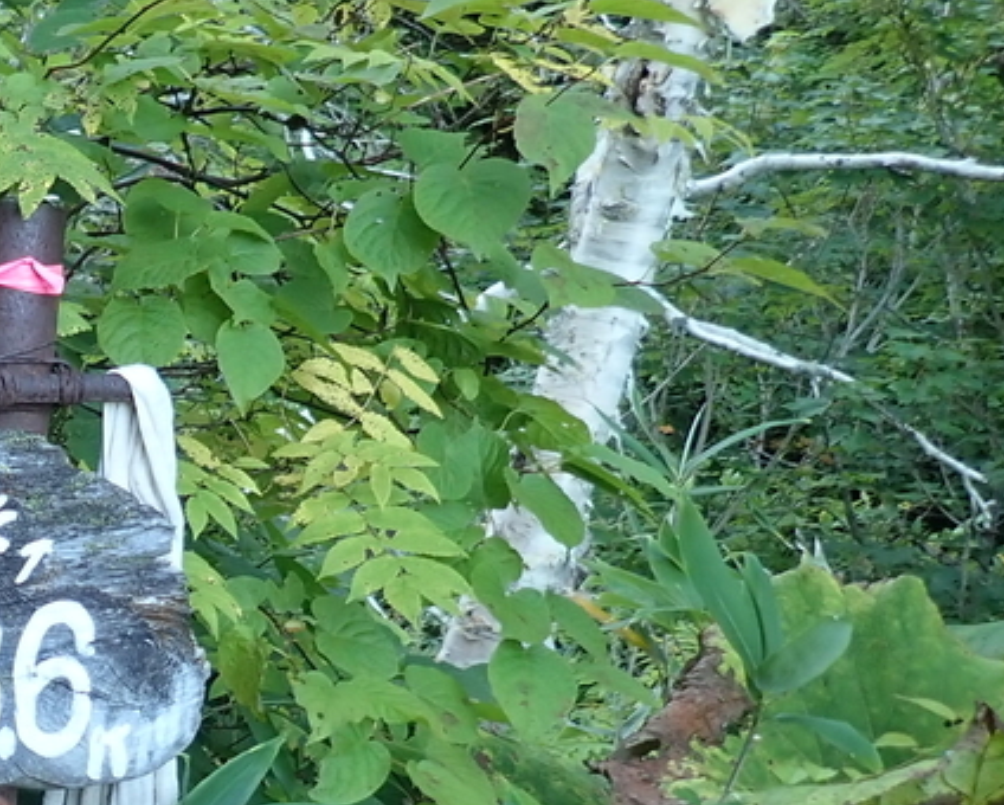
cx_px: -336
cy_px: 511
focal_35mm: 69
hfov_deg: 23.8
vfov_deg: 22.1
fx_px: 2052
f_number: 2
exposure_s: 1/50
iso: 200
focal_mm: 4.5
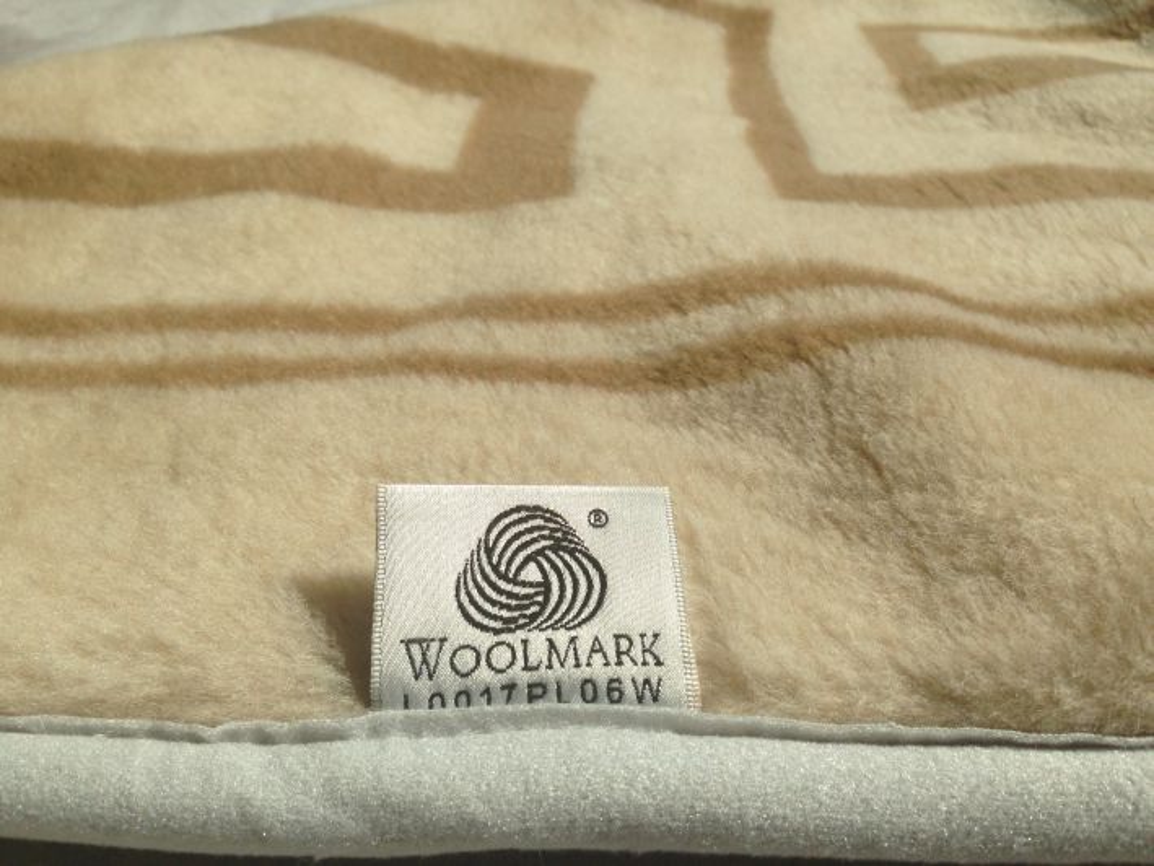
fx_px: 1100
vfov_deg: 43.0
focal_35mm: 33
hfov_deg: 55.3
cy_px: 433
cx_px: 577
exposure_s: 1/2857
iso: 50
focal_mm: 4.13
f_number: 2.4
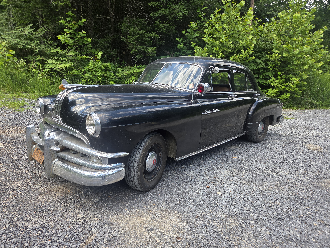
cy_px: 124
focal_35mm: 23
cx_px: 165
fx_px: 219
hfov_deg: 73.9
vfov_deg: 58.9
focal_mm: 5.4
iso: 80
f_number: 1.8
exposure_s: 1/582
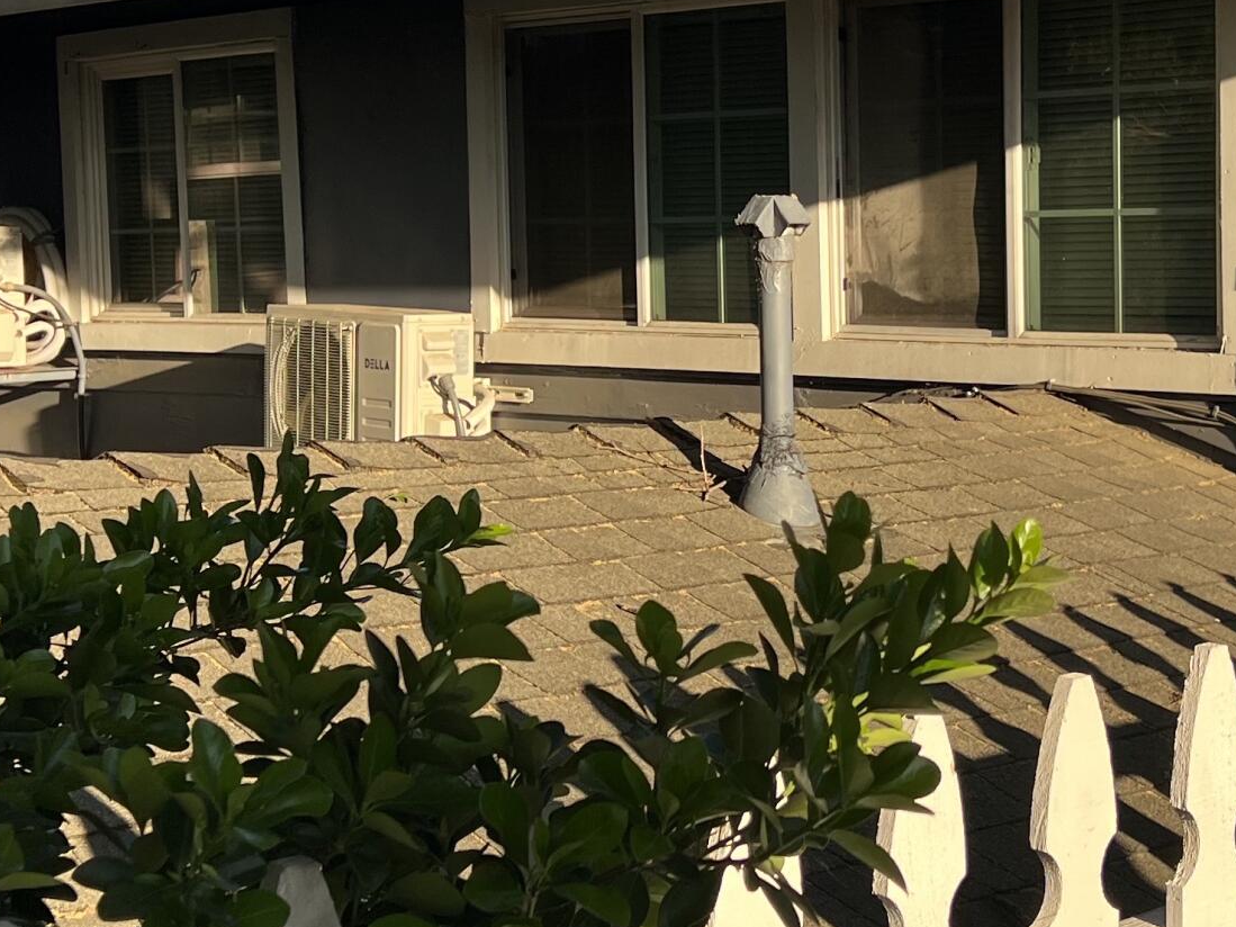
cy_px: 356
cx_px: 813
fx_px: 2535
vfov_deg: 20.7
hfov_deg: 27.3
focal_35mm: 71
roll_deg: +0.6
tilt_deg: -4.5
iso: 50
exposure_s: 1/2045
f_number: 1.5
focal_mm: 5.7
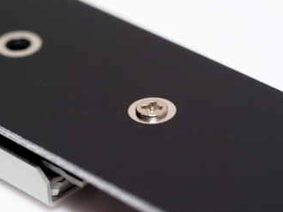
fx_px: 1079
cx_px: 154
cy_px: 106
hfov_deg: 14.9
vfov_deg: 11.2
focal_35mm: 132
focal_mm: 60
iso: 6400
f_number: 5.6
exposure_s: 1/30
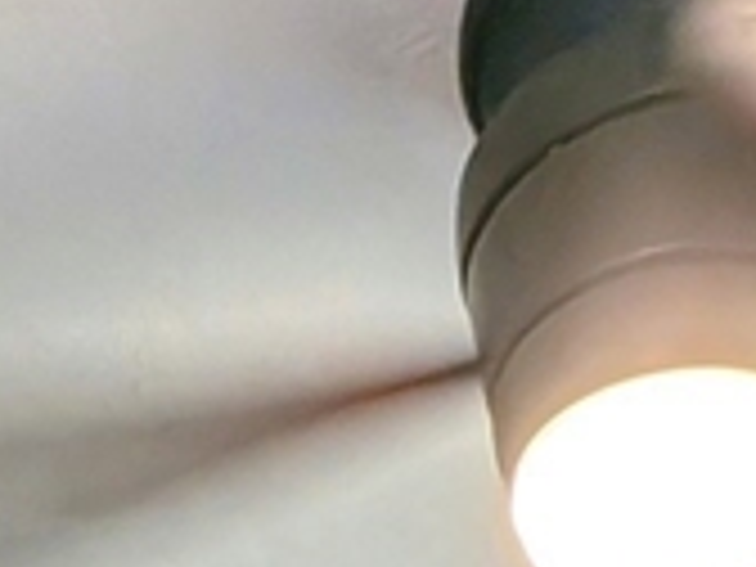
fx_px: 1594
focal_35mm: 73
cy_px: 1629
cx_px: 256
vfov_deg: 11.9
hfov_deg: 26.5
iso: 58
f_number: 1.95
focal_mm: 2.23
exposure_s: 1/40
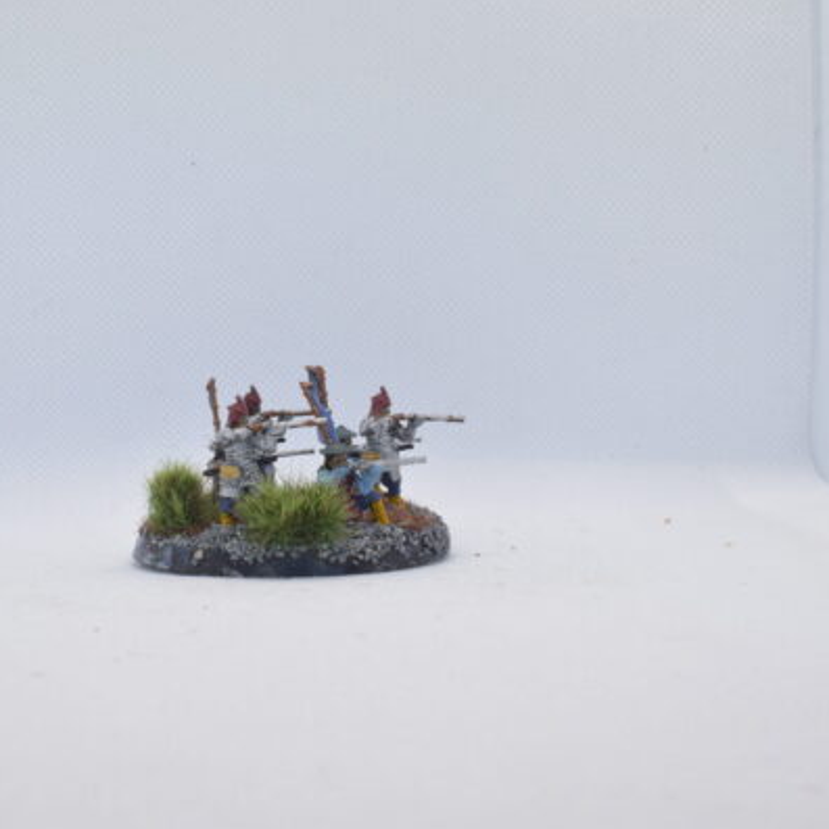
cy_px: 416
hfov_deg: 31.4
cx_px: 271
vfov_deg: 31.6
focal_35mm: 54
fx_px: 1463
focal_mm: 28
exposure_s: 1/60
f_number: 18
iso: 800
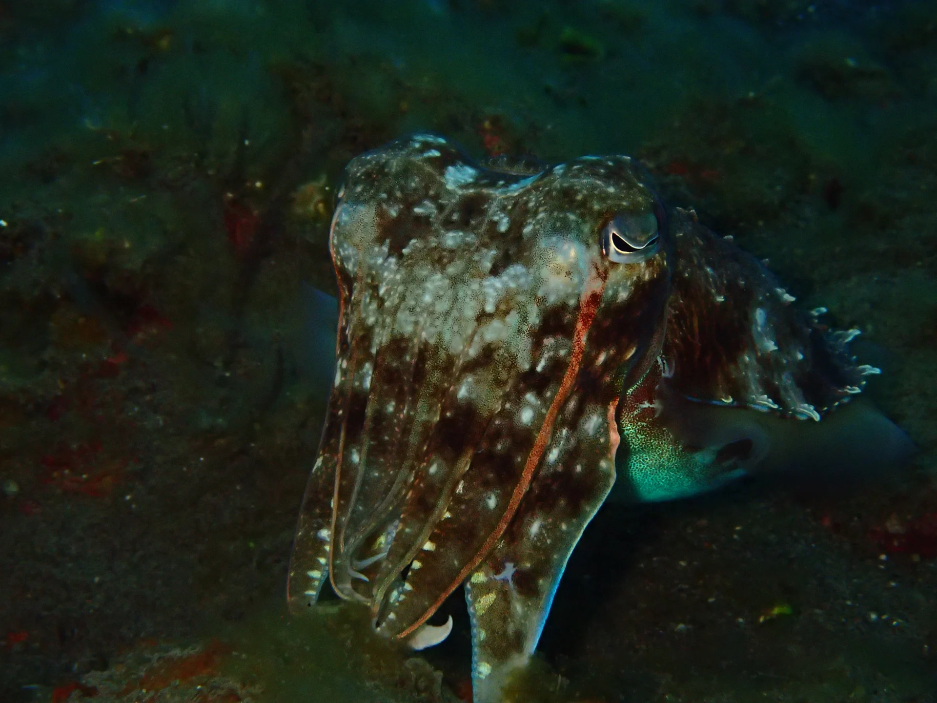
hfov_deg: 19.6
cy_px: 352
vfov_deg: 14.8
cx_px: 468
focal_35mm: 100
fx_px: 2707
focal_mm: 18
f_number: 6.3
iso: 800
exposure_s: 1/200
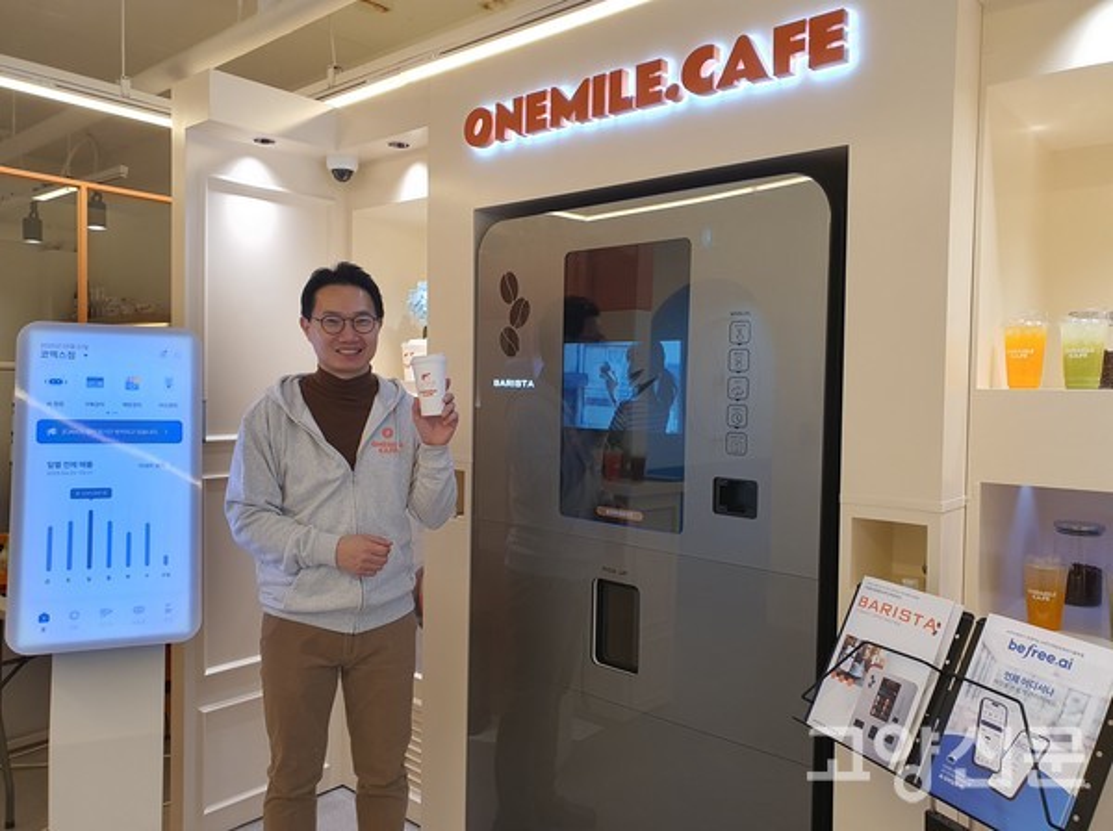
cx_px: 556
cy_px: 416
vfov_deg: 52.9
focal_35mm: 26
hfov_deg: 67.4
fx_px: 835
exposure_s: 1/120
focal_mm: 4.3
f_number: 2.4
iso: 125
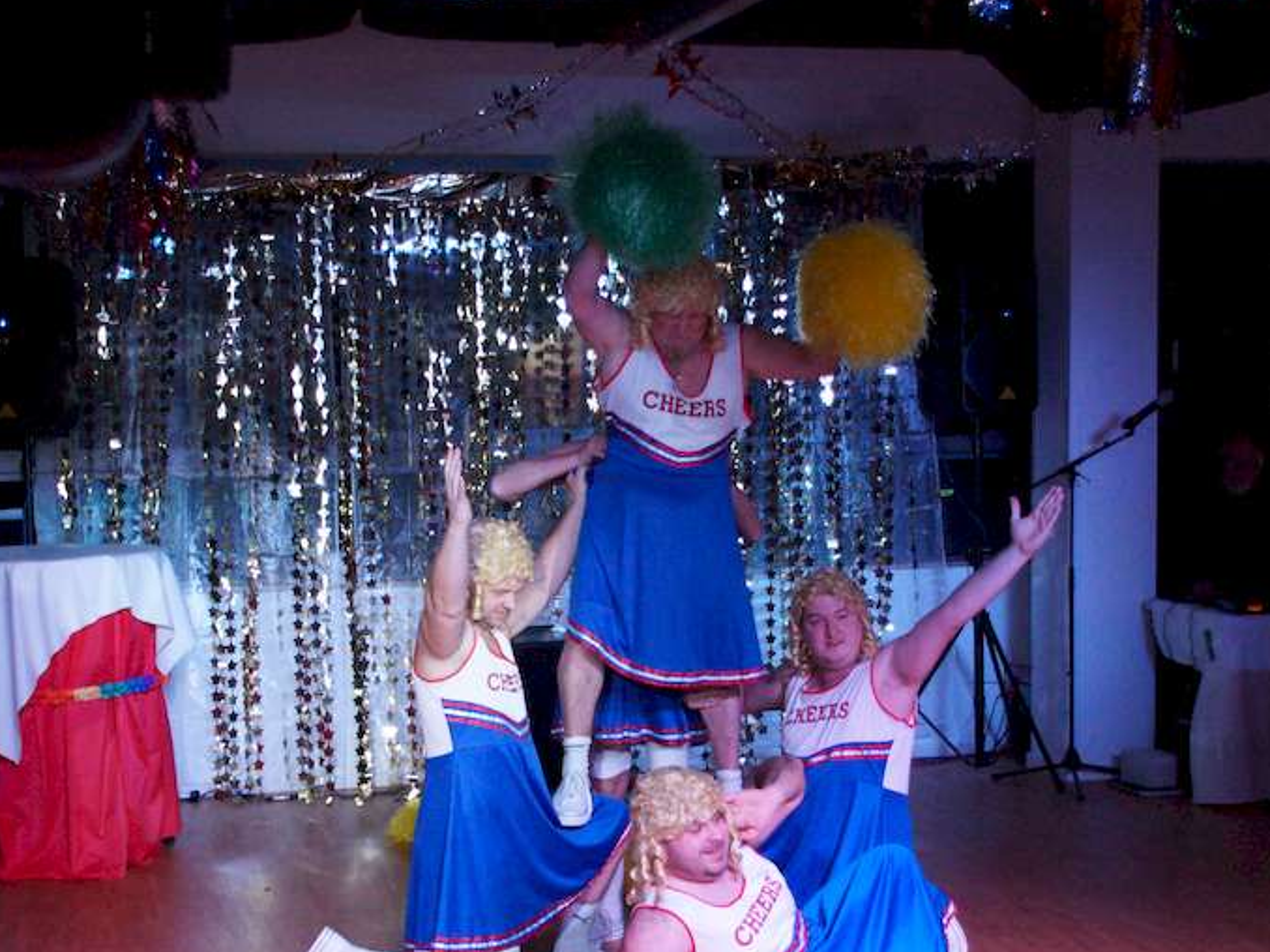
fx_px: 2237
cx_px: 654
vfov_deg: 23.9
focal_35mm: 61
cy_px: 618
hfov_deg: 31.7
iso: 3200
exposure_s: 1/100
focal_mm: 28
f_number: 4
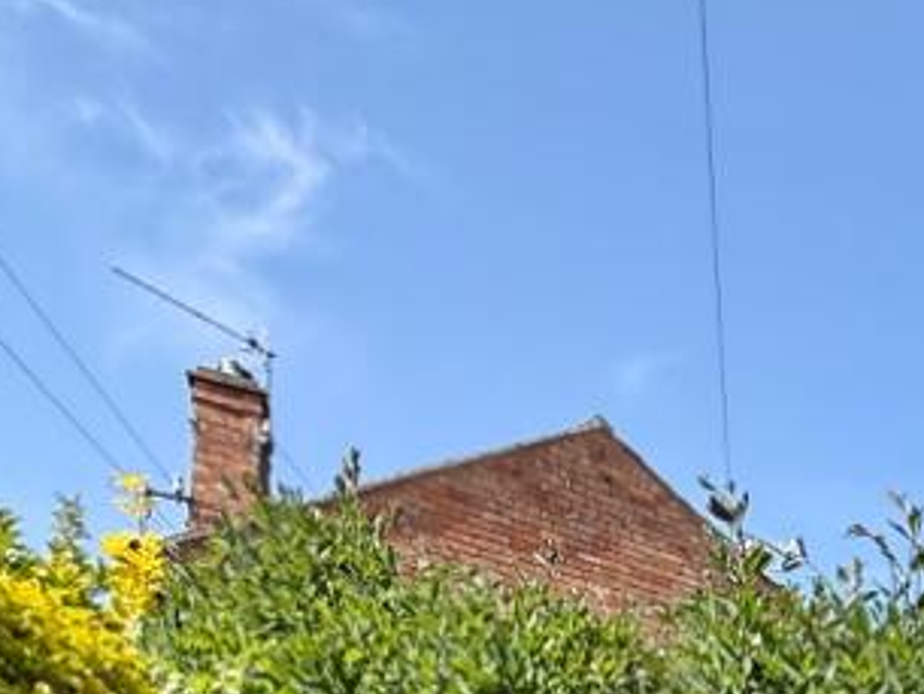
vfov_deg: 22.6
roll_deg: -0.3
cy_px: 1146
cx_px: 1142
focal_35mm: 47
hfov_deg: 32.4
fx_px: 1255
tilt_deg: +0.5
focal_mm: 2.22
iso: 50
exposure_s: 1/1189
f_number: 2.2
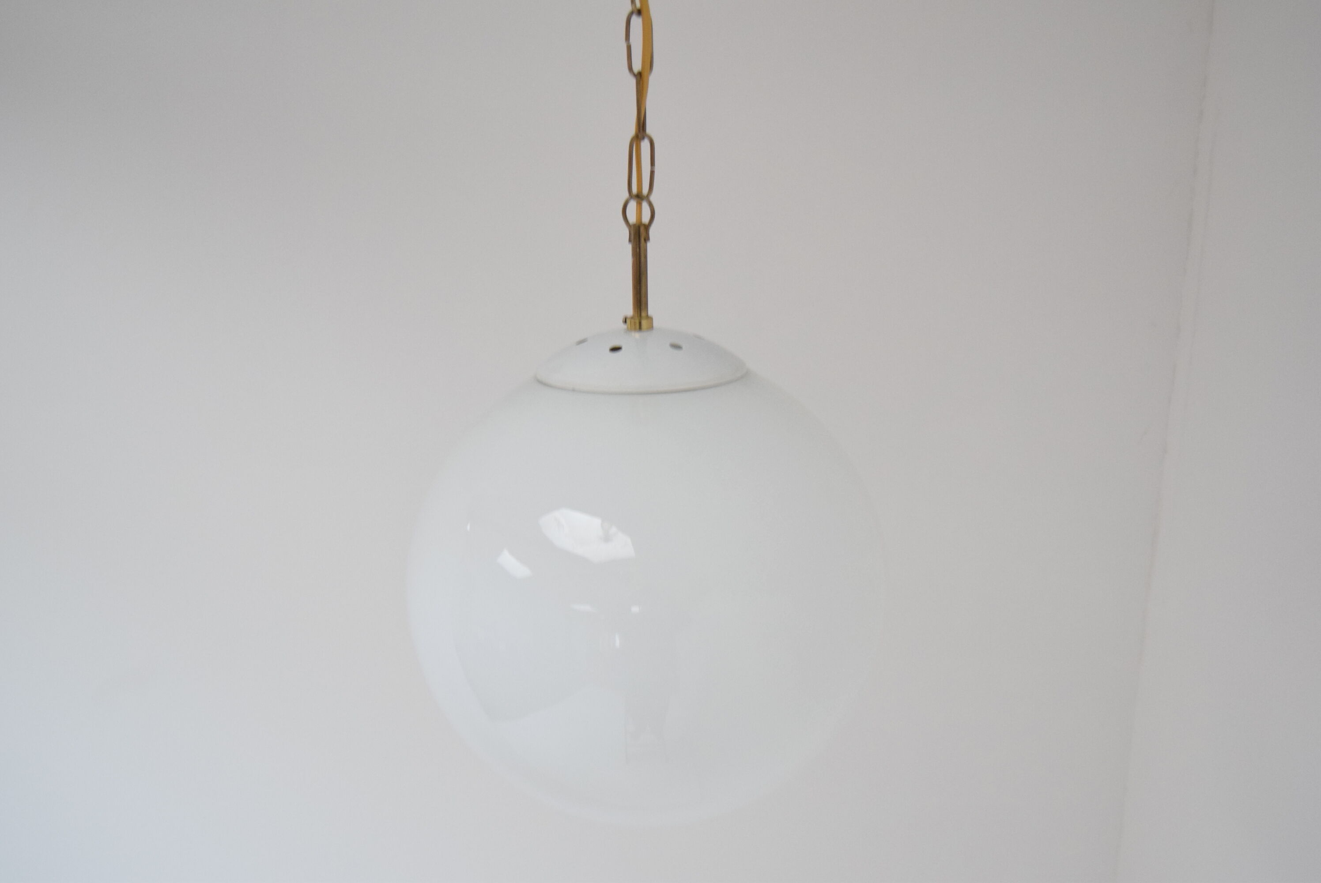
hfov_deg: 49.5
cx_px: 660
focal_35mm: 39
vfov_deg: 34.3
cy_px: 442
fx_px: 1432
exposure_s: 1/50
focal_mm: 26
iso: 1600
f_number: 4
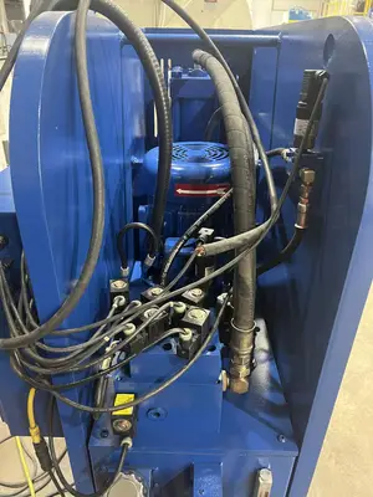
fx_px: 374
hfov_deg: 53.1
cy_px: 248
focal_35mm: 26
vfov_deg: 67.3
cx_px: 186
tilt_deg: -30.3
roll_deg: -2.9
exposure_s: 1/40
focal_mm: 5.7
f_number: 1.5
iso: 500
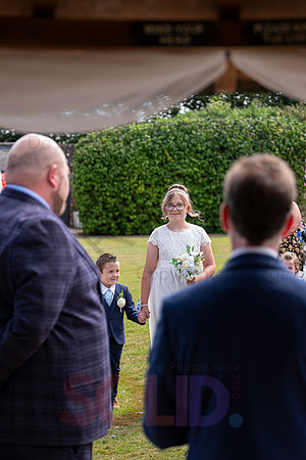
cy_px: 230
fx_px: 1262
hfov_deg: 13.8
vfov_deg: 20.6
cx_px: 153
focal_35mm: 99
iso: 200
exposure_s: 1/640
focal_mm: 66
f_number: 3.2
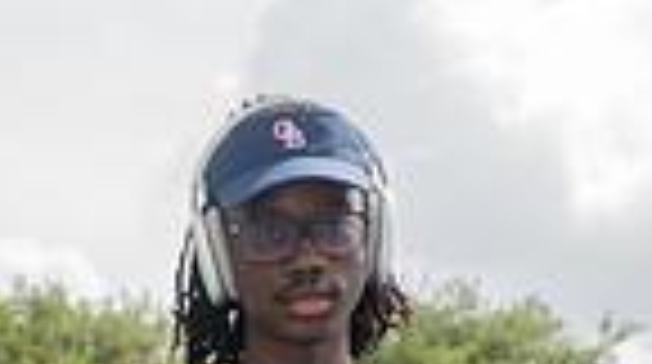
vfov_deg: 8.0
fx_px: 2365
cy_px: 926
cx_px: 229
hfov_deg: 15.7
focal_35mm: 137
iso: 100
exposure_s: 1/250
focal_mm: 42
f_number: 5.6
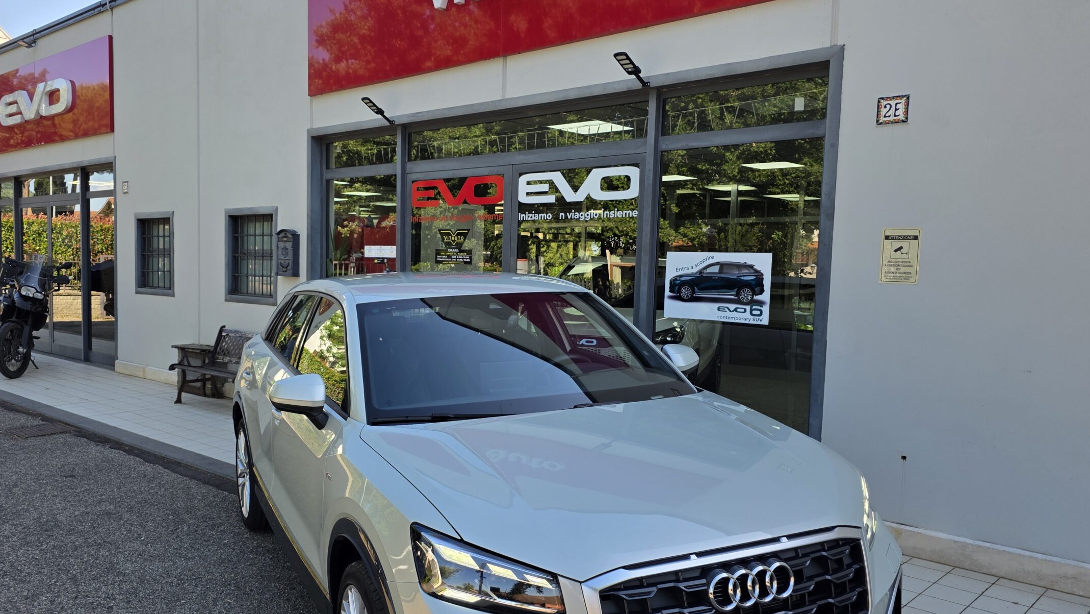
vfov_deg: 38.9
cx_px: 493
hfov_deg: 64.2
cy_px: 347
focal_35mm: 30
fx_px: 867
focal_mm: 6.3
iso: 80
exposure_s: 1/1457
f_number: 1.7
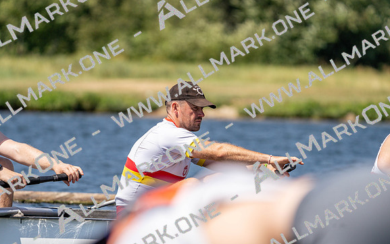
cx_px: 195
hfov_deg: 5.6
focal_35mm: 374
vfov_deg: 3.5
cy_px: 129
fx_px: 3976
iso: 250
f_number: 6.3
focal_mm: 365
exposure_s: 1/2000
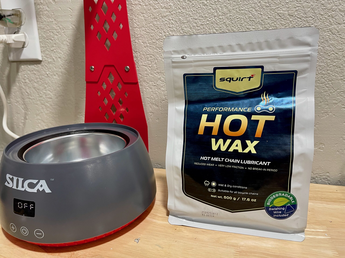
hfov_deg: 69.4
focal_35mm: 25
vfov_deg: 54.9
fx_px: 249
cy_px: 129
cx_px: 172
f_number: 1.6
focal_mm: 5.1
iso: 125
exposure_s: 1/60
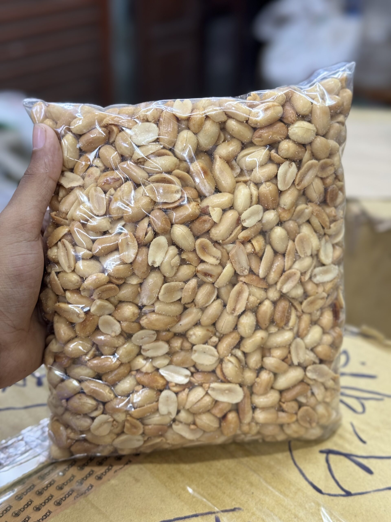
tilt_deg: -28.5
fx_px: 723
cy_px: 261
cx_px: 196
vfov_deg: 39.7
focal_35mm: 48
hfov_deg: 30.3
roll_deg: -2.6
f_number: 1.78
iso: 50
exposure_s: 1/50
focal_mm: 6.76
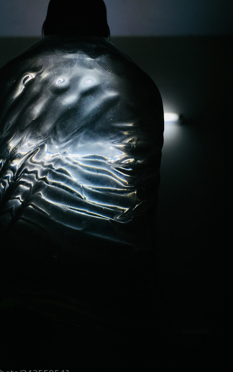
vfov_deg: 54.0
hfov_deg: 35.2
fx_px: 366
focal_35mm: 36
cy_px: 177
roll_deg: +1.6
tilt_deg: +24.2
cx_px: 91
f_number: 2.2
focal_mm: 4.15
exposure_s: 1/168
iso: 32
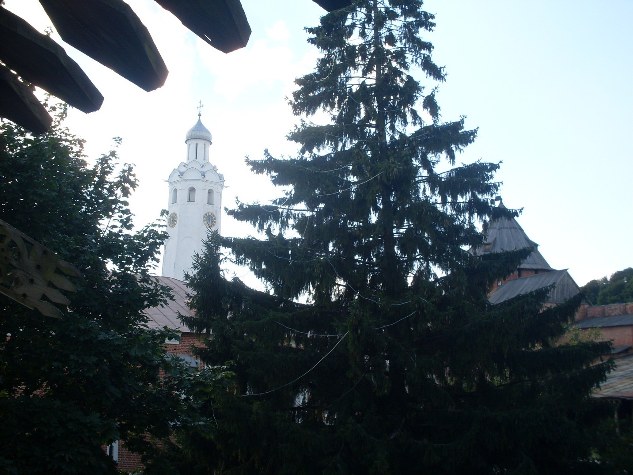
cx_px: 316
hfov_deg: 49.0
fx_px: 695
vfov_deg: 37.7
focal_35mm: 38
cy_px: 238
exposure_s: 1/90
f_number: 8.4
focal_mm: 6.3
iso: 80
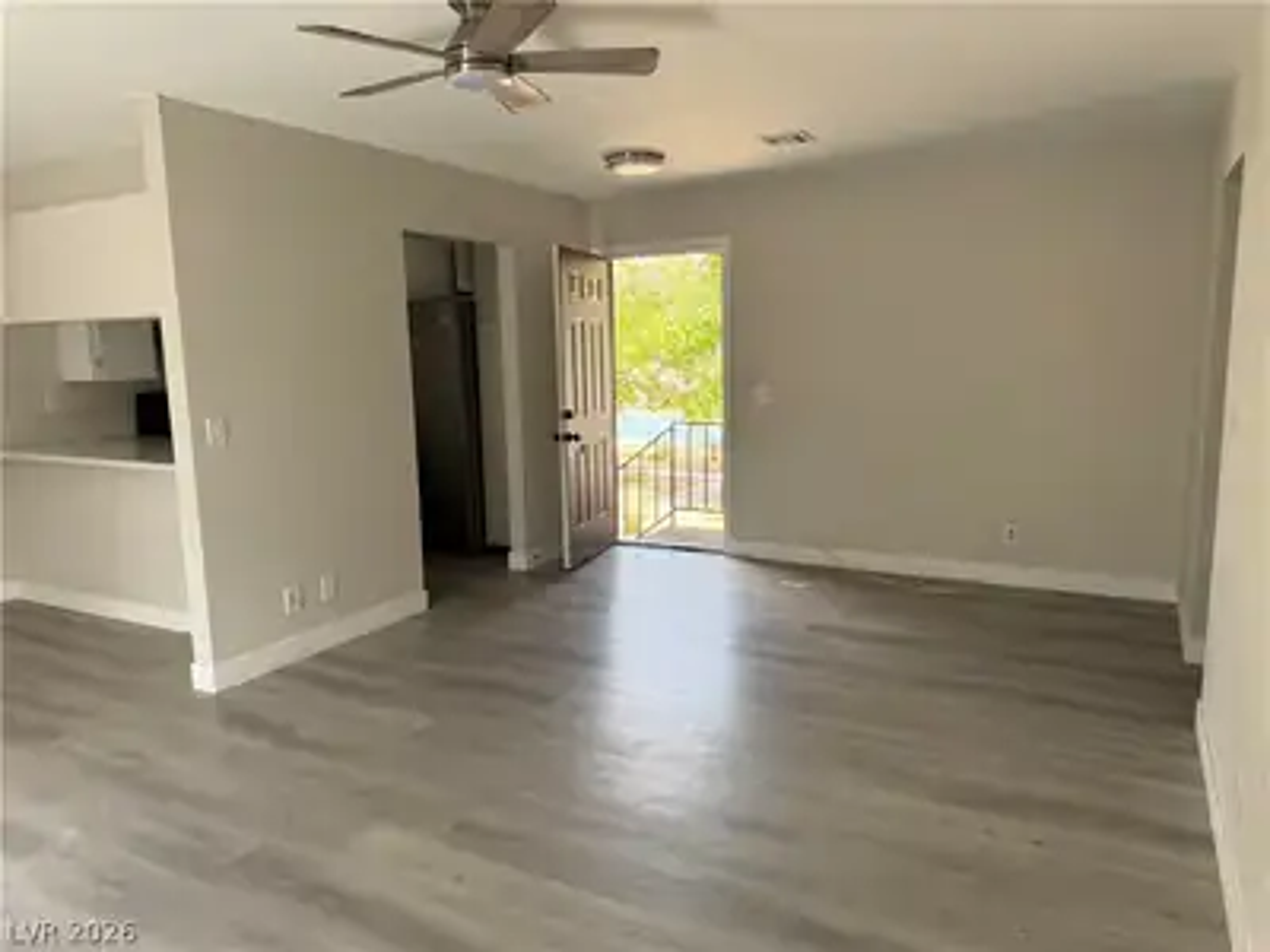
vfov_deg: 56.8
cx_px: 635
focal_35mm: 24
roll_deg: +0.8
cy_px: 476
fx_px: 881
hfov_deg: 71.6
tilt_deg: -8.1
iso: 100
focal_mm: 6.76
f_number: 1.78
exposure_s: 1/287
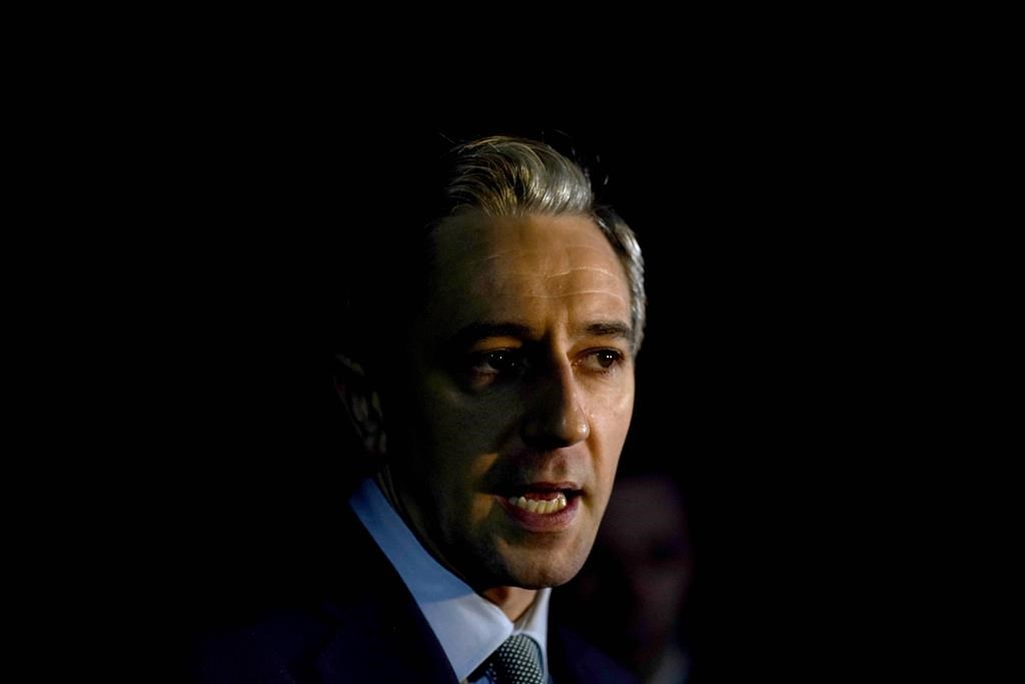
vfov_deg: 9.3
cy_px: 342
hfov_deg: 13.9
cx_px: 512
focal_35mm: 148
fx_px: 4214
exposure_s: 1/500
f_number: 2.8
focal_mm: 148
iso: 1600
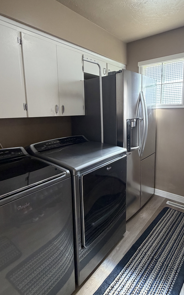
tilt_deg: -9.5
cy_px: 140
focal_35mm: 21
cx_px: 101
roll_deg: +0.6
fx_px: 168
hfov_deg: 57.2
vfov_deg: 82.2
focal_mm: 2.22
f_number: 2.2
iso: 200
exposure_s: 1/120
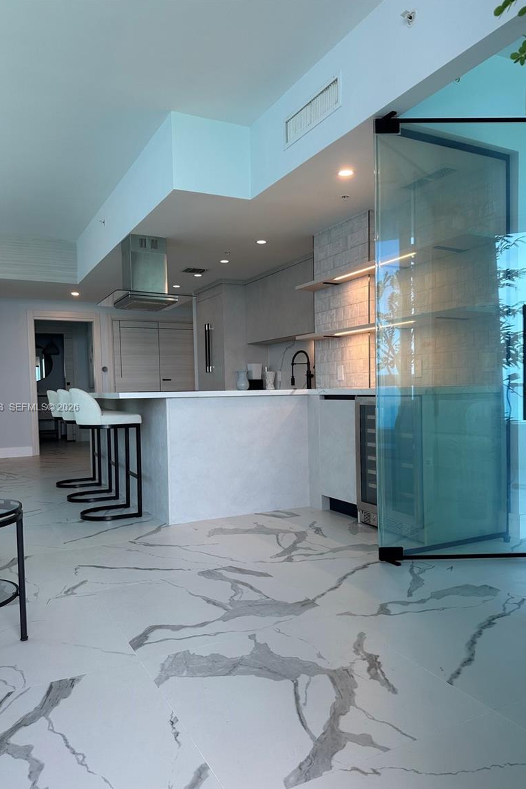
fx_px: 570
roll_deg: +1.3
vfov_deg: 69.4
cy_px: 408
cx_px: 260
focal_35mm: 26
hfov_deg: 49.6
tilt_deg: -2.1
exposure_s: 1/125
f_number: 1.78
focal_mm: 6.86
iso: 50
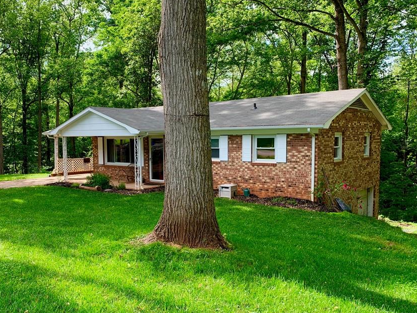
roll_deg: +0.4
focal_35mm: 32
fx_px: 385
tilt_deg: -6.1
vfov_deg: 44.0
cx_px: 181
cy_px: 180
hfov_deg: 56.6
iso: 25
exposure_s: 1/381
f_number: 1.8
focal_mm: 4.25
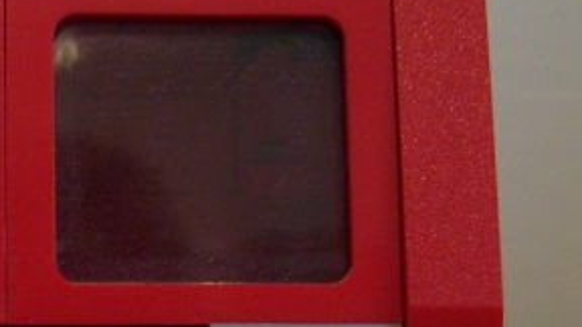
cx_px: -14
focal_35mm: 119
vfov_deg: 10.1
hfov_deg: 17.5
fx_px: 1836
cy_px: 359
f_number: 2.7
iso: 160
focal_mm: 6
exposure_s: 1/8
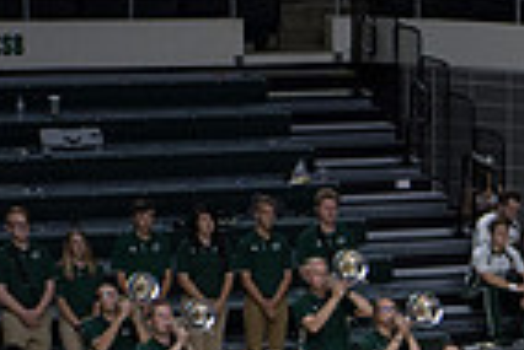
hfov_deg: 7.0
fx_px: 4153
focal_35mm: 285
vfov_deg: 4.8
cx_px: 923
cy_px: 473
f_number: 2.8
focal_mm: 70
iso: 2000
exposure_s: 1/1000
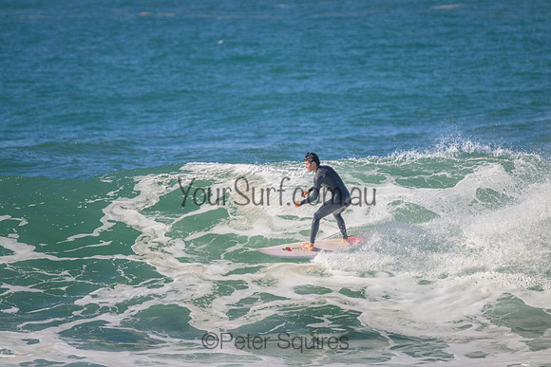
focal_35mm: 800
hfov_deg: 2.6
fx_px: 12247
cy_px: 184
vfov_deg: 1.7
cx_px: 276
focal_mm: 800
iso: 1100
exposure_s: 1/2000
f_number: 11
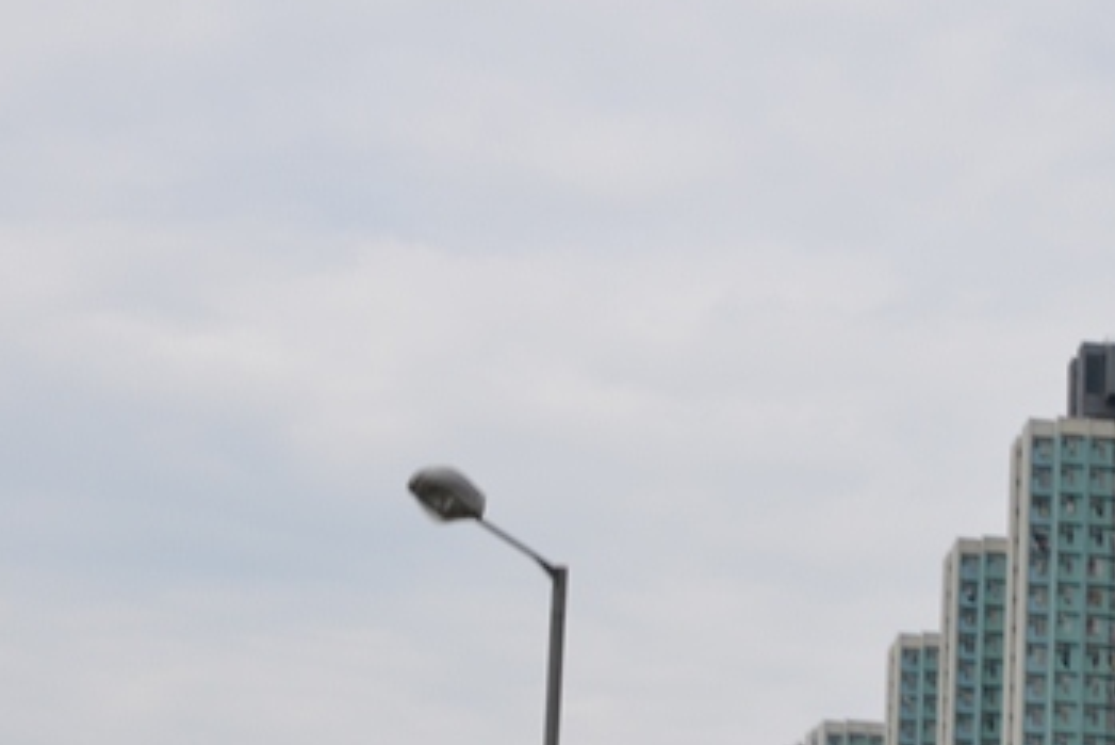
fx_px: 3811
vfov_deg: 10.9
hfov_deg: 16.0
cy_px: 972
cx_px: 1316
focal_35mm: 123
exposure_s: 1/250
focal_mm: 28
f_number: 8
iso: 100
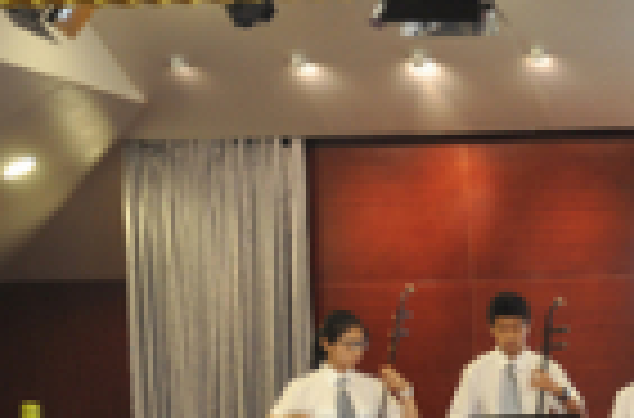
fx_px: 2686
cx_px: 940
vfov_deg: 8.8
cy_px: 539
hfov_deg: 12.8
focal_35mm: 153
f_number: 5
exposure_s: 1/25
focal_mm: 32
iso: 400
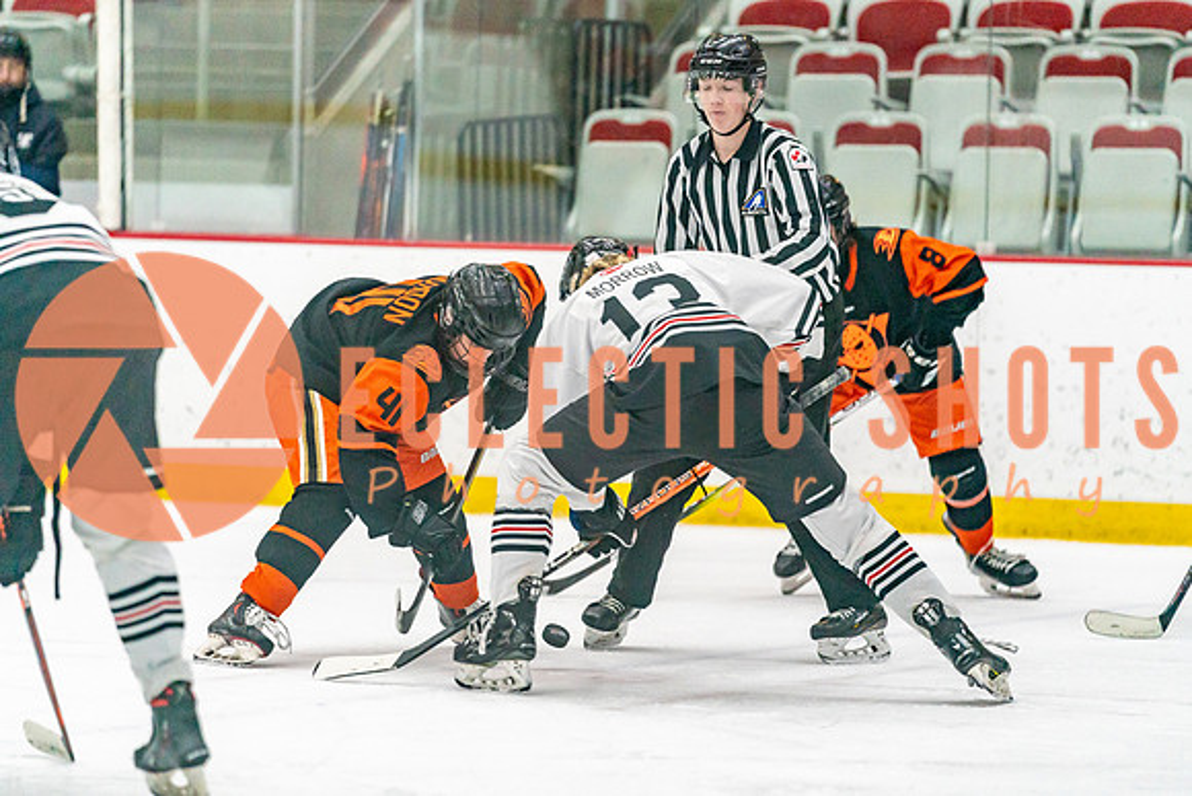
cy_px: 427
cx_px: 596
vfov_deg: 6.1
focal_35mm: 224
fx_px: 7432
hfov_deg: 9.2
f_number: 2.8
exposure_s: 1/1250
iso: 3200
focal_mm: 200
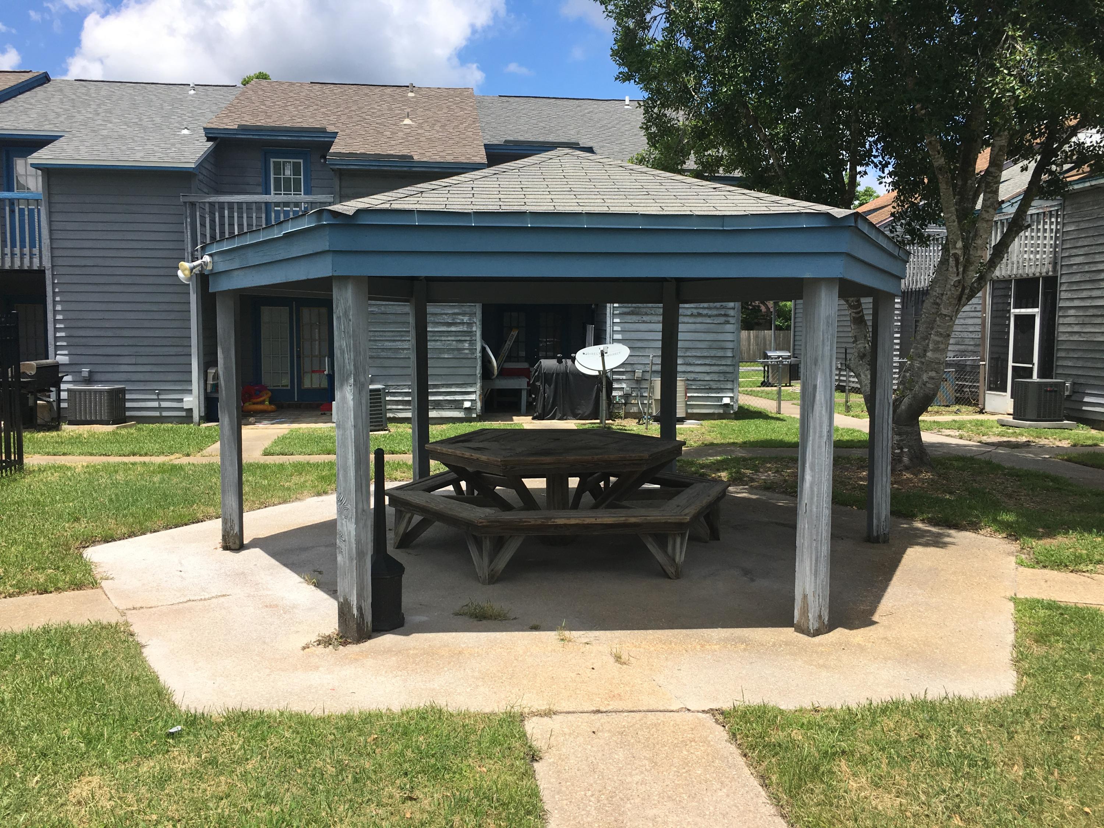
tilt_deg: -3.9
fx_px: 925
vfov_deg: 48.2
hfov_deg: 61.7
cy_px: 414
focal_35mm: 29
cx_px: 552
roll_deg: -0.5
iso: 25
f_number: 2.2
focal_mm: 4.15
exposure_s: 1/1748
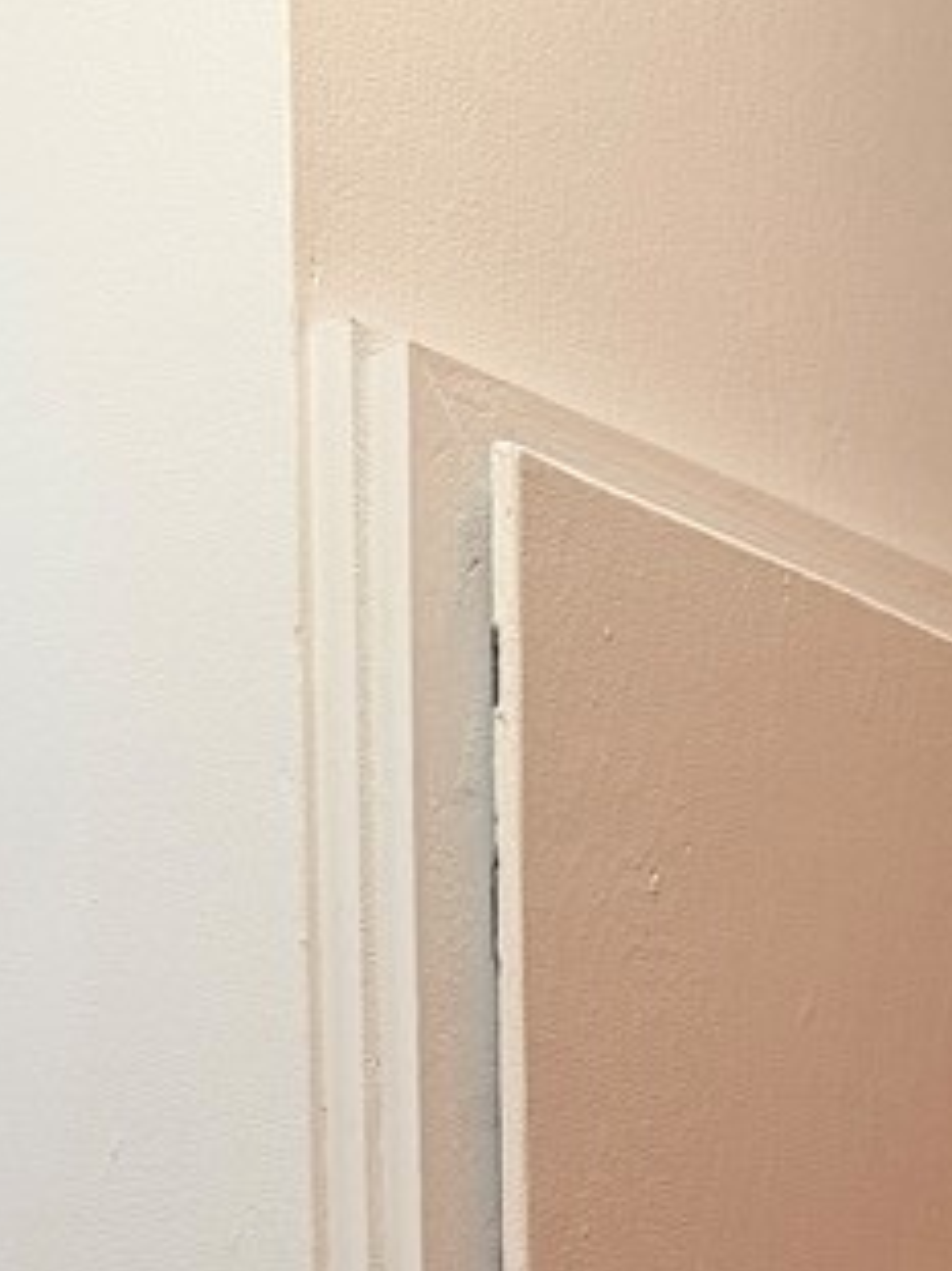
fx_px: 2899
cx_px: 719
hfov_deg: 18.5
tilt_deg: -7.9
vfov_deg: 21.0
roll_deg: -0.1
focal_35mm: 79
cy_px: 1892
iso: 200
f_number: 1.78
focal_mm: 6.76
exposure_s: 1/60
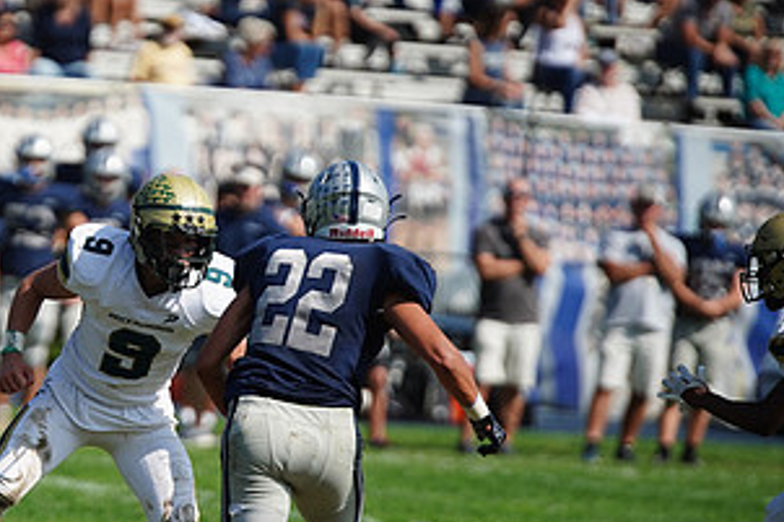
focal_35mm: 527
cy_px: 271
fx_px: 11470
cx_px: 55
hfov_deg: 3.9
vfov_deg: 2.6
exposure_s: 1/8000
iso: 400
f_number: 2.8
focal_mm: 274
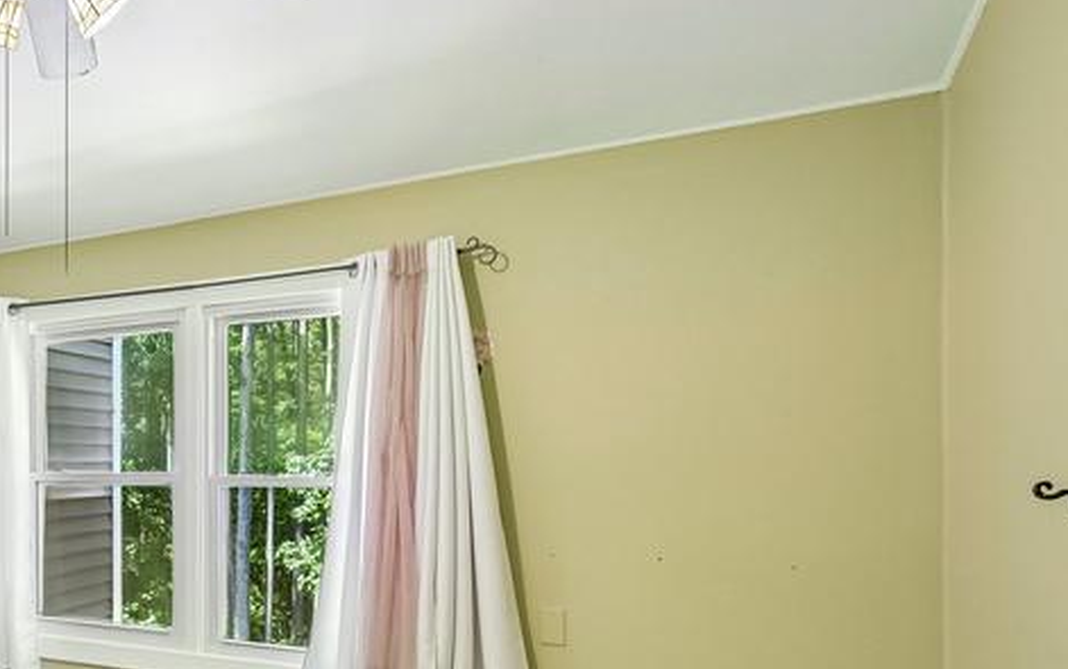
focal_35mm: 31
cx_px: 29
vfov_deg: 40.0
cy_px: 466
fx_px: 903
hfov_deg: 50.9
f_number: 8
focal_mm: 14
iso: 400
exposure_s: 1/10
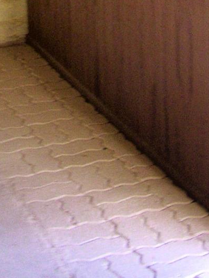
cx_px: 13
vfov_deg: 13.6
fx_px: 1086
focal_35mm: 135
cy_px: -160
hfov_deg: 10.9
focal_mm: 5.85
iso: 160
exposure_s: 1/30
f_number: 2.8
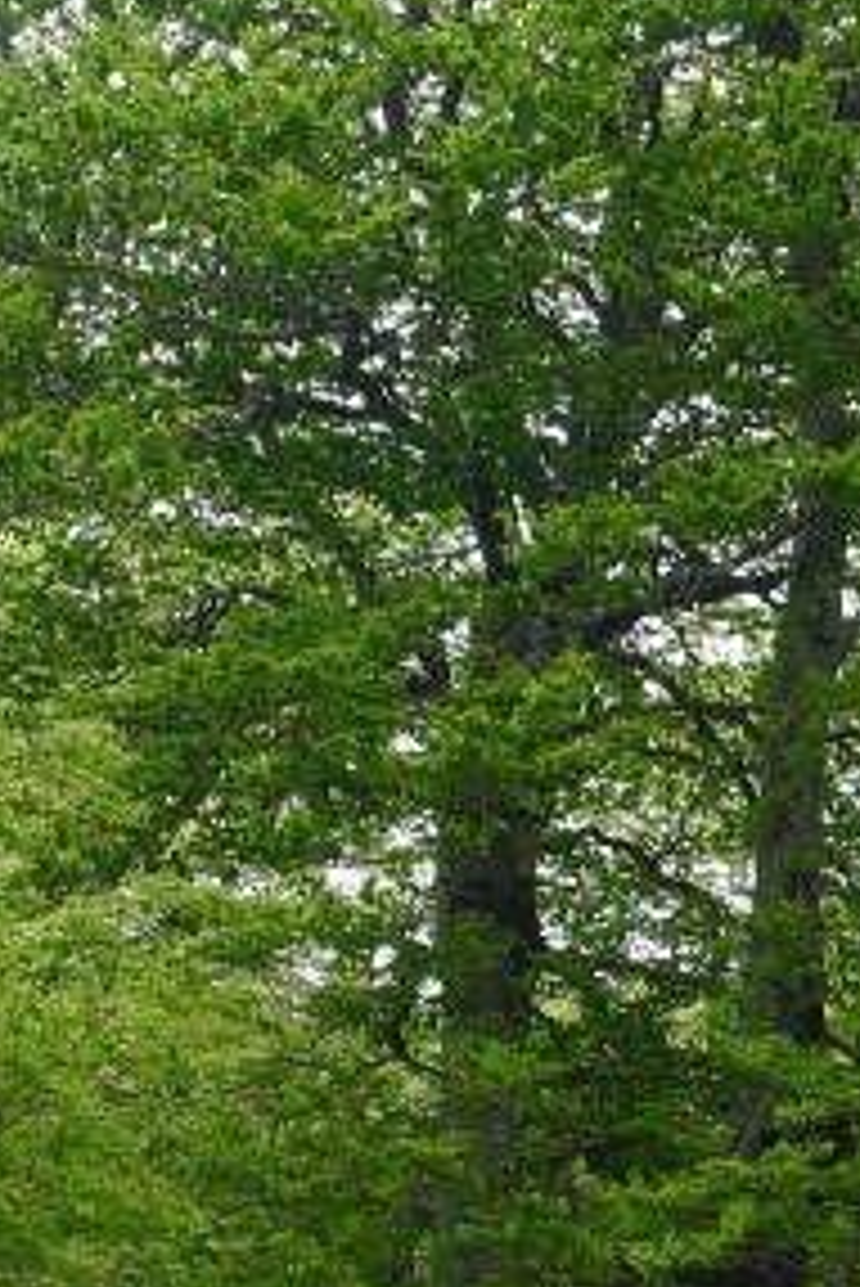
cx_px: 405
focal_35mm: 98
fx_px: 3507
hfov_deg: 14.0
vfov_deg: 20.8
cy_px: 652
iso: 80
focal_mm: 7.5
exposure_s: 1/400
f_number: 2.8
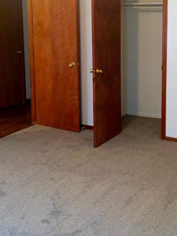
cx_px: 130
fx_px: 341
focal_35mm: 50
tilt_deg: -6.5
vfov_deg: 37.6
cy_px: 72
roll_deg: +2.0
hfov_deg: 28.7
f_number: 2.2
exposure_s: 1/15
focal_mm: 4.15
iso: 320
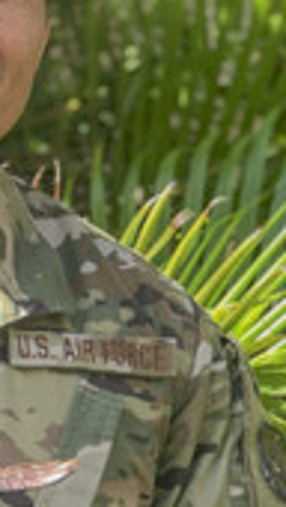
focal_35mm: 146
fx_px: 1963
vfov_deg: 14.7
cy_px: 373
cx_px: -119
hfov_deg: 8.2
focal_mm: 6.6
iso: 25
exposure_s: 1/120
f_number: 2.8
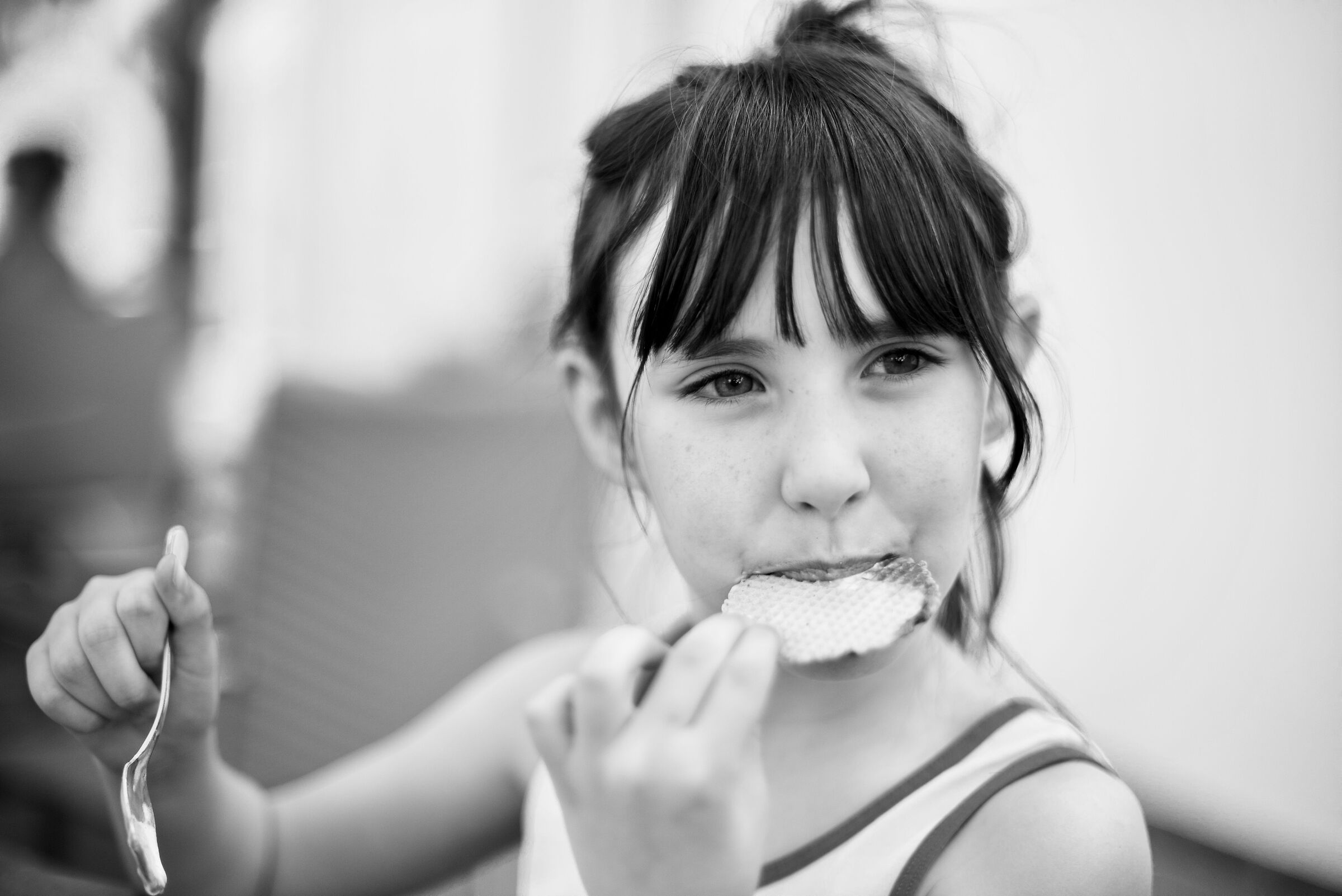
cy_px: 448
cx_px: 671
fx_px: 1864
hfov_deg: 39.6
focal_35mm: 50
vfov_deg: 27.0
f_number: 1.4
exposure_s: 1/4000
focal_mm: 50
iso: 400
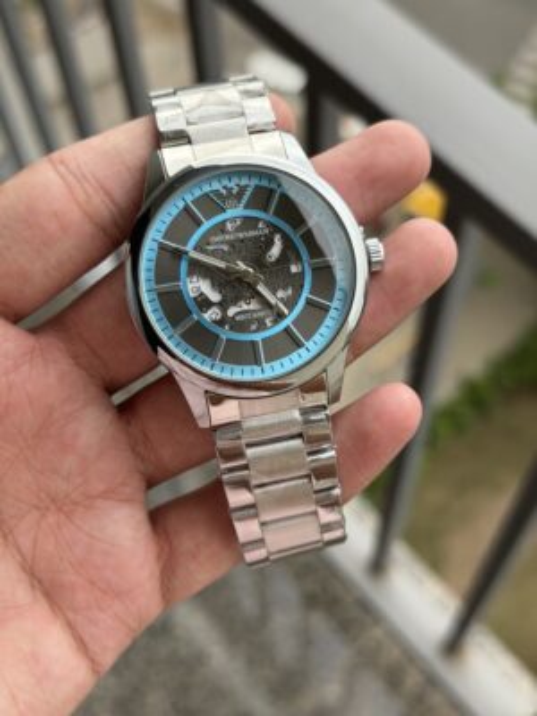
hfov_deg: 30.3
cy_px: 358
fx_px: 993
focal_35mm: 48
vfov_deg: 39.7
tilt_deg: -62.6
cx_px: 268
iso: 100
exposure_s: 1/1149
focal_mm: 6.76
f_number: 1.78
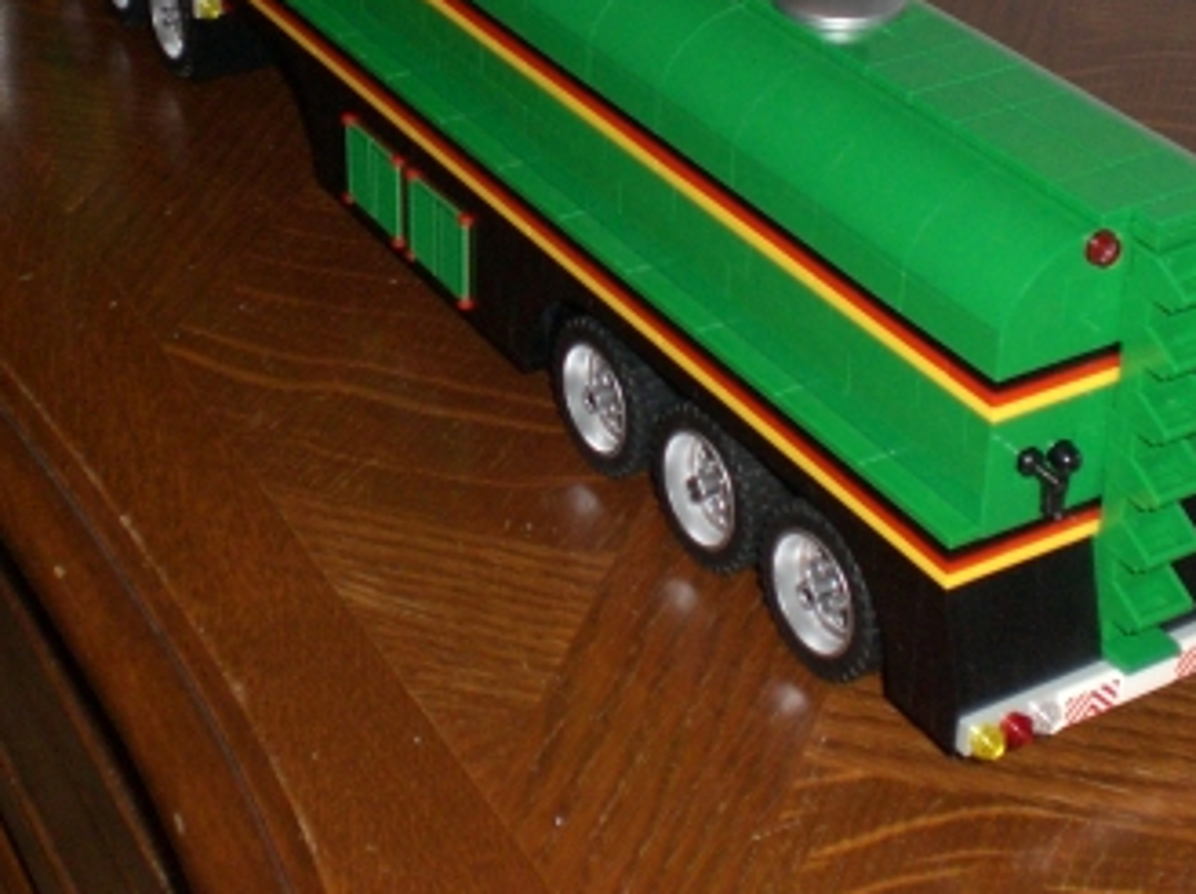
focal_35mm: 74
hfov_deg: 26.3
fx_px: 2554
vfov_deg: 19.5
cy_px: 76
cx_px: 538
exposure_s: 1/60
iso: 200
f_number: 3.1
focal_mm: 6.3
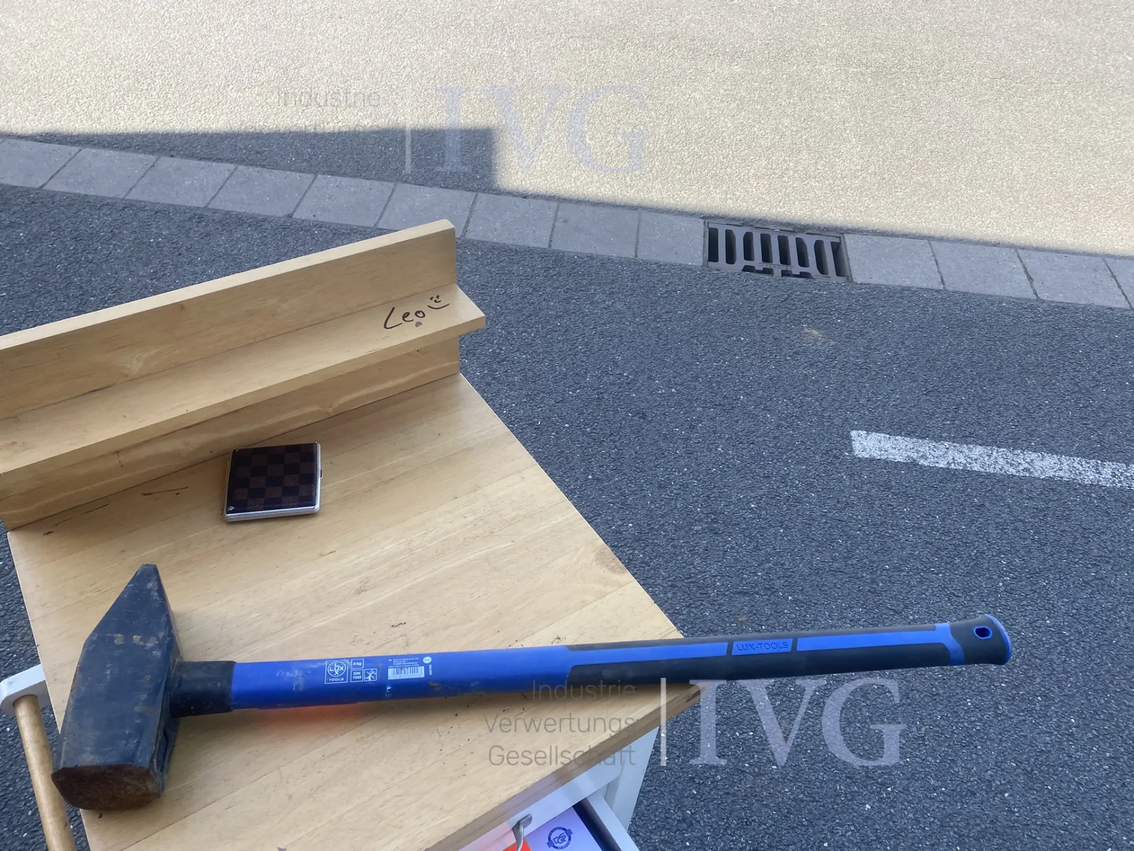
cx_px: 567
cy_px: 426
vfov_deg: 53.1
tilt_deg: -45.1
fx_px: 852
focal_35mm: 26
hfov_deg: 67.3
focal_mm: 4.25
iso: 32
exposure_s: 1/546
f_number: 1.8
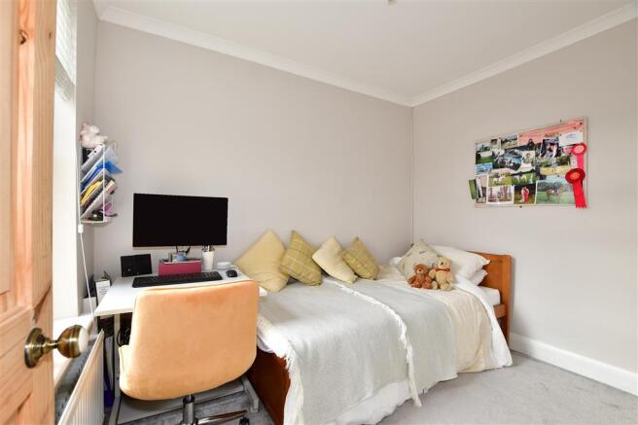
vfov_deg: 77.3
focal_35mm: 15
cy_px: 212
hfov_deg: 100.4
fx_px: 266
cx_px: 319
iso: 100
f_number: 7.1
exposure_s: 1/10
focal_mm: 10
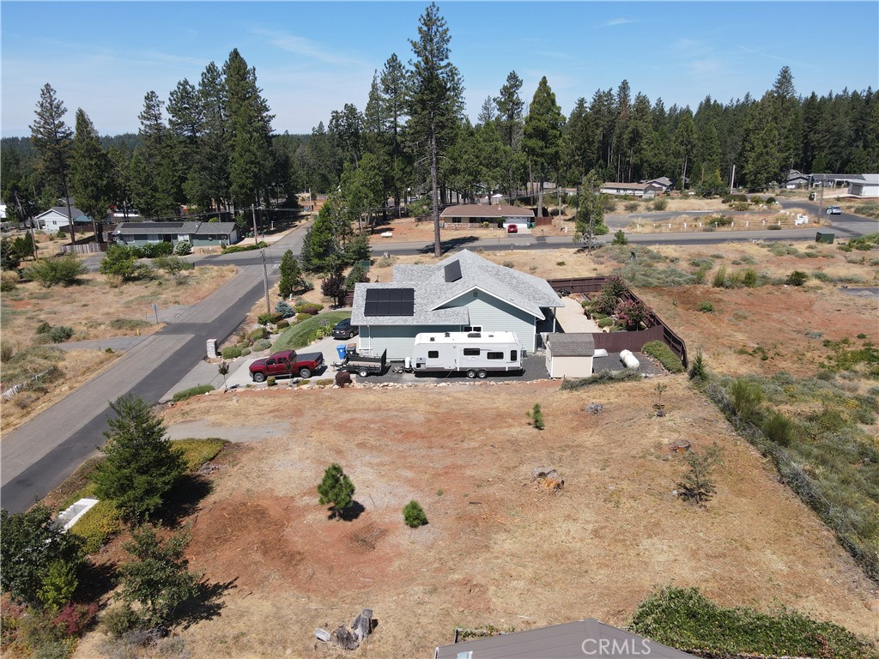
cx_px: 440
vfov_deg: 56.8
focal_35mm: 24
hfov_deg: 71.6
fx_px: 609
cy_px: 330
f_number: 2.8
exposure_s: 1/640
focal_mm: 4.5
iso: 100
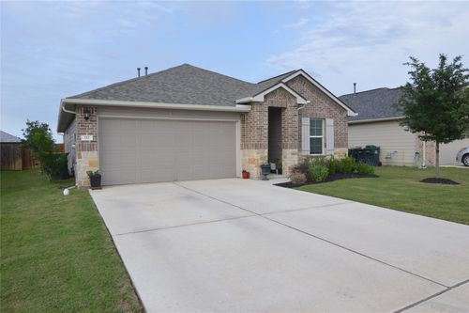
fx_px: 313
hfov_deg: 73.8
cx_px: 234
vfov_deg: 53.1
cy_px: 156
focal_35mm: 24
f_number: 7.1
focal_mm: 16
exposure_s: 1/200
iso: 100
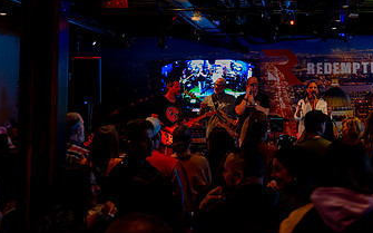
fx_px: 681
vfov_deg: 19.1
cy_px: 35
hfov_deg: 29.7
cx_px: 317
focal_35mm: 67
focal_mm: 38
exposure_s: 1/30
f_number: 4
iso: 6400
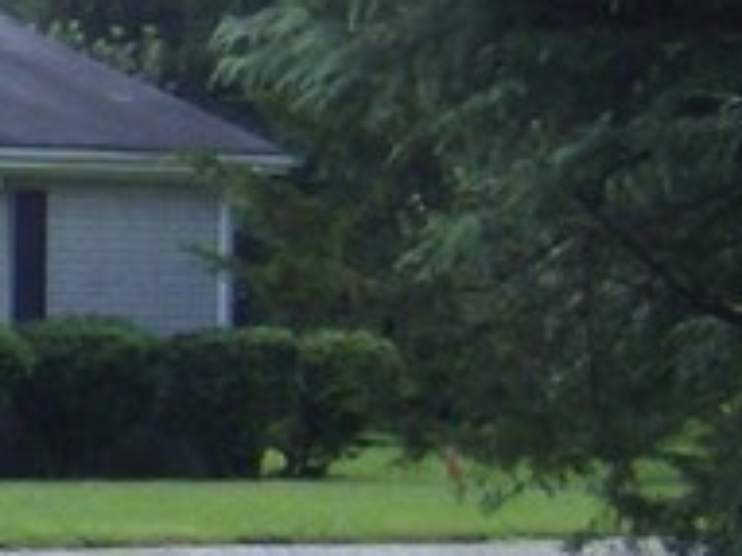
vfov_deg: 7.3
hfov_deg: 8.8
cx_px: -1078
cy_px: 406
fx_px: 4370
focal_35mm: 204
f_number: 2.9
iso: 100
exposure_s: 1/494
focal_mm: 6.4
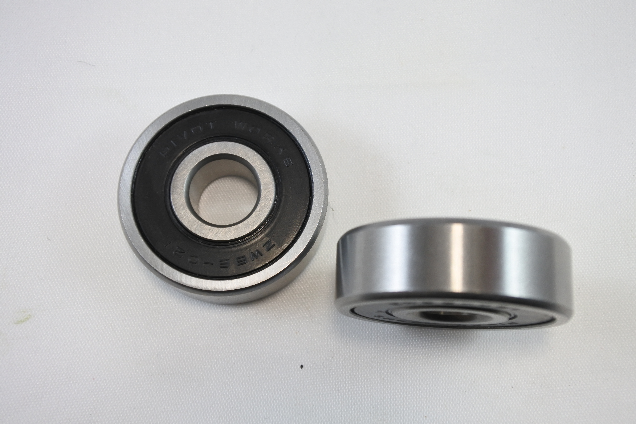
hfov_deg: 43.6
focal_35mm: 45
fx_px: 795
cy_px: 212
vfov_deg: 29.9
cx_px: 318
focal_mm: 16.8
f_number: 4.5
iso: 400
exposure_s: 1/160
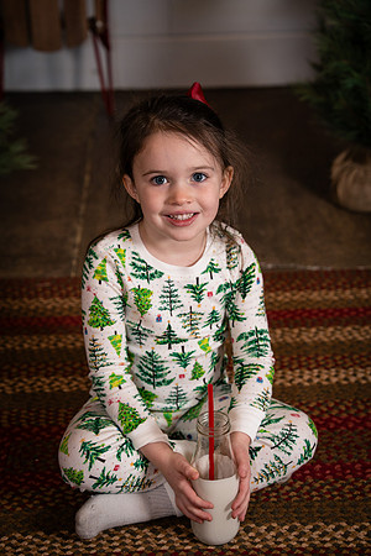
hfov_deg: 19.5
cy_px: 278
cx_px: 186
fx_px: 1082
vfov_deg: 28.8
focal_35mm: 70
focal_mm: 70
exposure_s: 1/250
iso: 200
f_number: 4
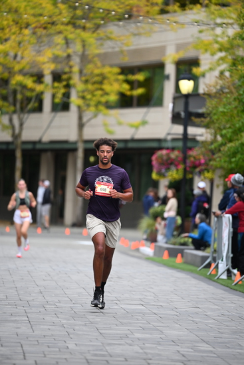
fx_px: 2032
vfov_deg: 10.3
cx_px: 122
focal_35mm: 200
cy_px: 182
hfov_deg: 6.9
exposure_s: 1/2000
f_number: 2.8
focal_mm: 200
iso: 640
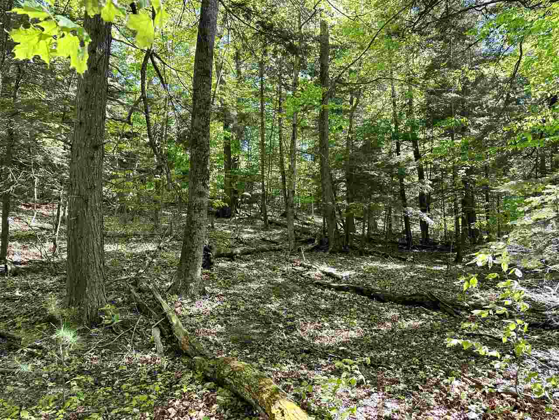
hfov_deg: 71.6
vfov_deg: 56.8
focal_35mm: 24
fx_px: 388
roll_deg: -3.1
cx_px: 280
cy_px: 210
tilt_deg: +2.0
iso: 80
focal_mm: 6.86
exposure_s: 1/171
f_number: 1.78
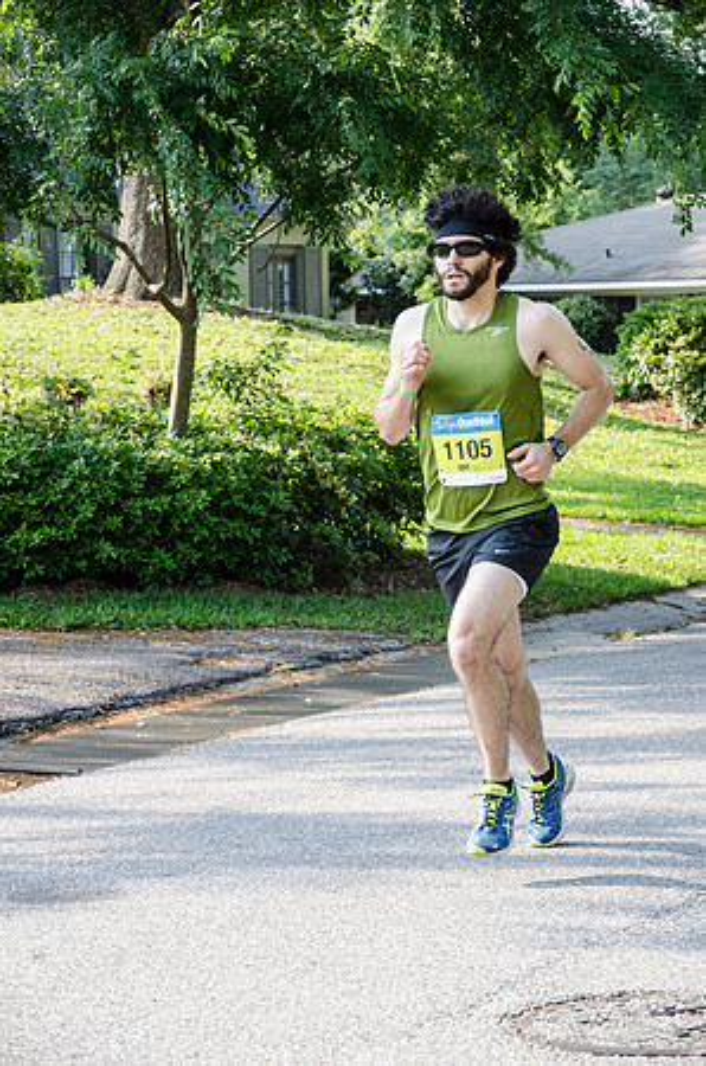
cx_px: 353
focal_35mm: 120
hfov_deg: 11.4
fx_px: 3546
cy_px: 533
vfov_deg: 17.1
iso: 800
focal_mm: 80
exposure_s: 1/640
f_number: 5.3
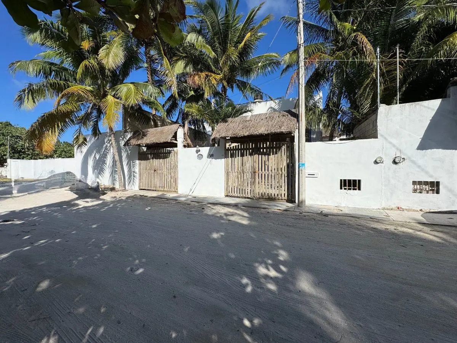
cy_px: 172
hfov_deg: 102.1
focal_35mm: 14
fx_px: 185
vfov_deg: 85.7
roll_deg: +0.2
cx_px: 228
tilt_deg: -0.3
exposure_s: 1/3390
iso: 50
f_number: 2.2
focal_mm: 2.22
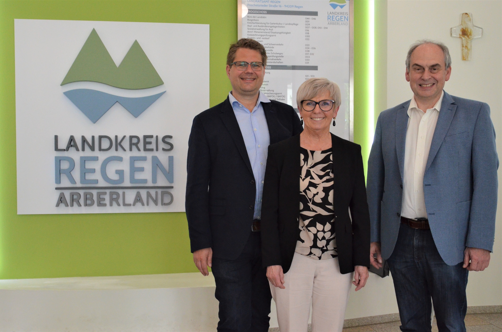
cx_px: 251
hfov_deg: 57.3
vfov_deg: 39.8
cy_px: 166
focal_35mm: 33
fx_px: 459
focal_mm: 22
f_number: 5.6
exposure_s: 1/125
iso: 2500
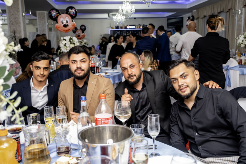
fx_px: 232
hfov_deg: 55.8
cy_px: 82
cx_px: 123
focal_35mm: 34
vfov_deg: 38.9
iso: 1000
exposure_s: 1/160
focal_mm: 22.7
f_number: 2.8
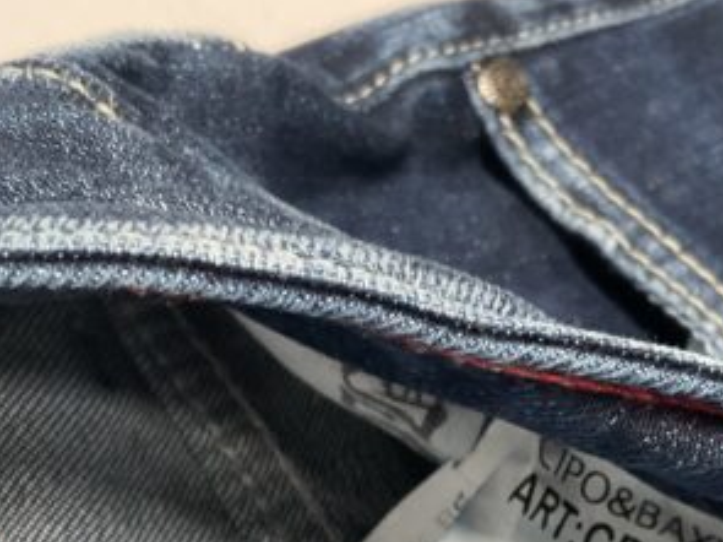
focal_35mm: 59
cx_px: 510
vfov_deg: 24.3
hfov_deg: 32.3
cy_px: 454
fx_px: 1232
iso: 320
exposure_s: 1/51
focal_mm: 3
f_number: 1.8
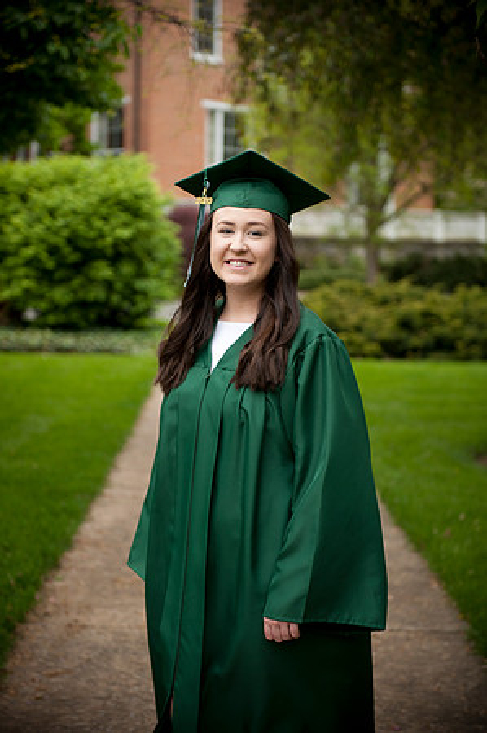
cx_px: 244
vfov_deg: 28.9
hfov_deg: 19.4
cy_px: 366
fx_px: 1424
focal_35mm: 70
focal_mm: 70
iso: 160
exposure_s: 1/100
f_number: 3.2
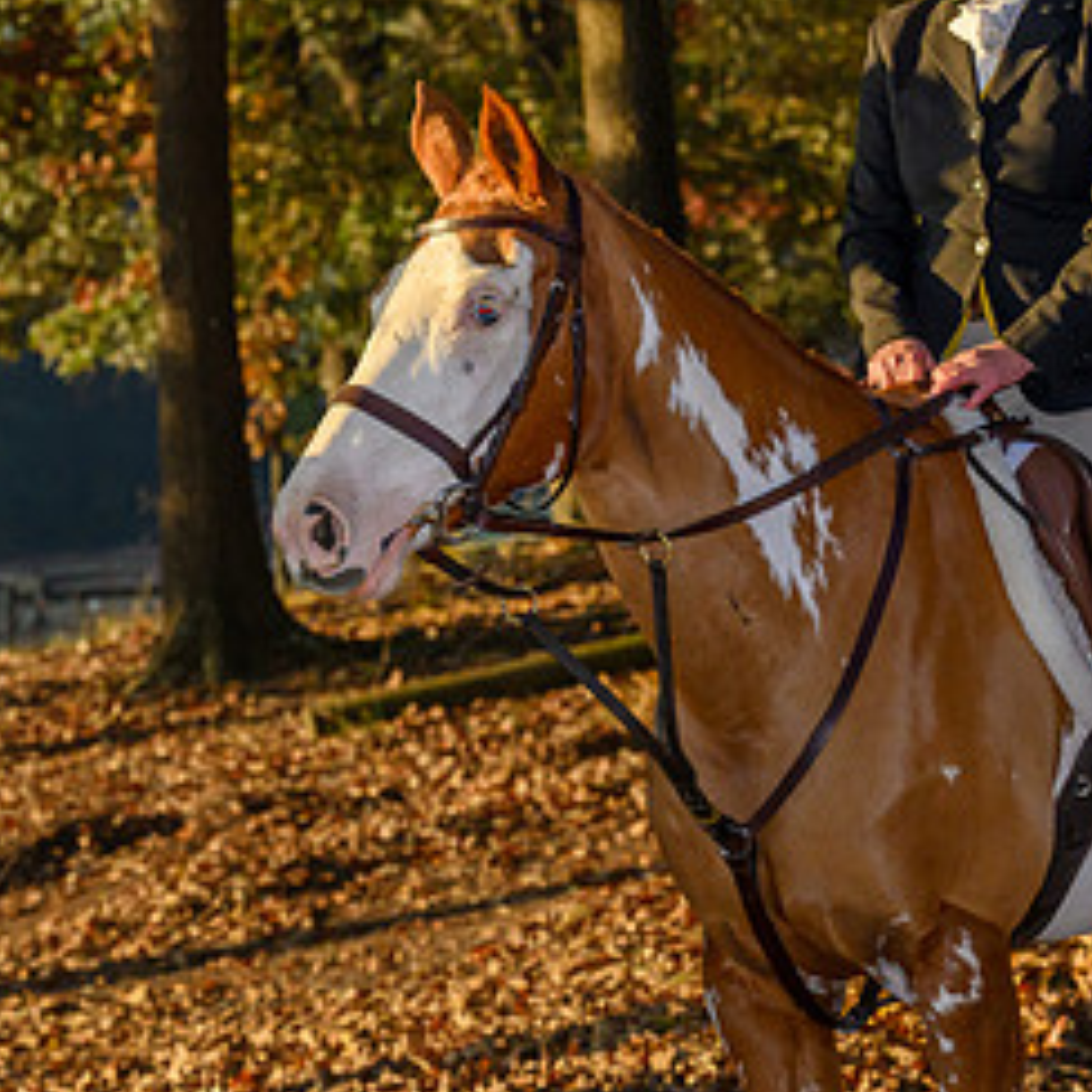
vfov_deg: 8.7
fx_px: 7138
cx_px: 617
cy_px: 497
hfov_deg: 8.7
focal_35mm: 200
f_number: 6.3
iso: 500
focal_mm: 85
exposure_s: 1/640
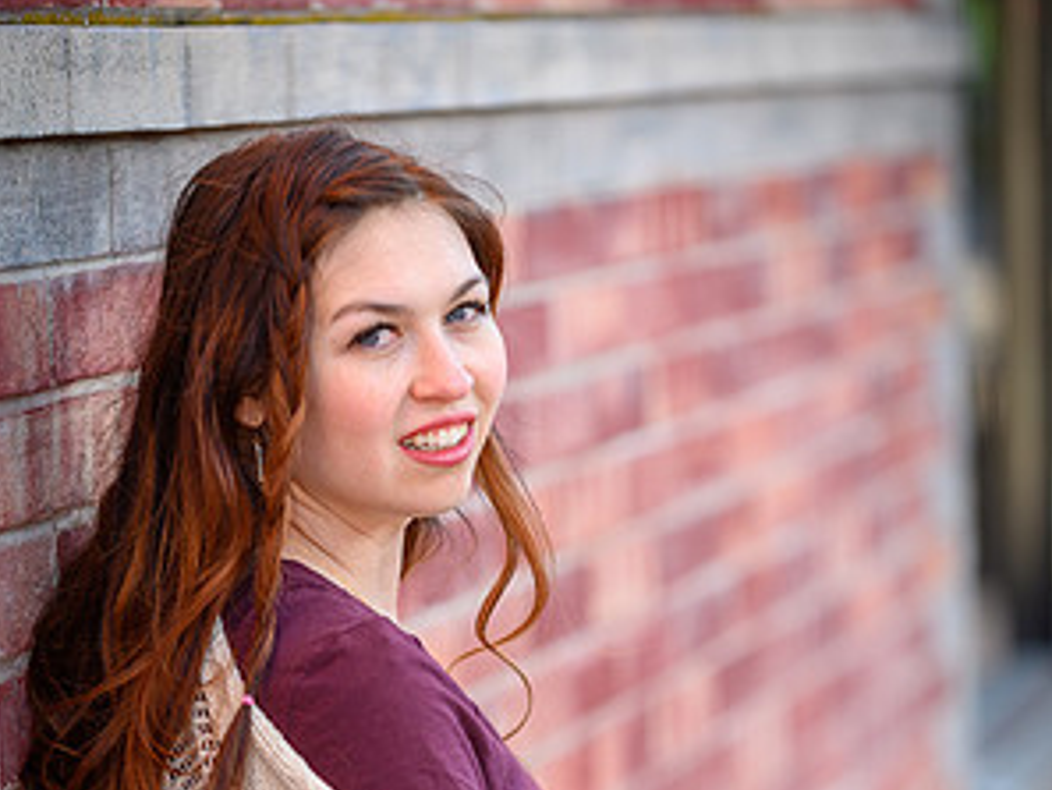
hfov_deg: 9.7
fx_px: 6202
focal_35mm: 204
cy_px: 680
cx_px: 524
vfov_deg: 7.3
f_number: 3.2
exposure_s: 1/320
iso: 100
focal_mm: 140
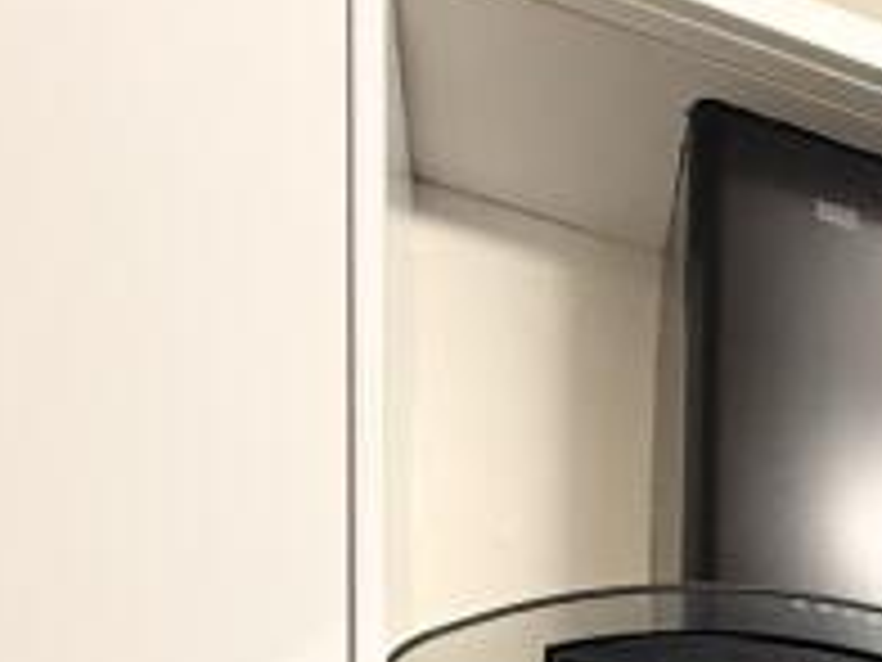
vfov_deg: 15.0
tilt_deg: -2.2
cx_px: 1530
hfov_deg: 20.2
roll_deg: -1.6
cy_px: 1450
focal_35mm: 73
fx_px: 1860
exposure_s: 1/100
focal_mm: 2.22
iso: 320
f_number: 2.2
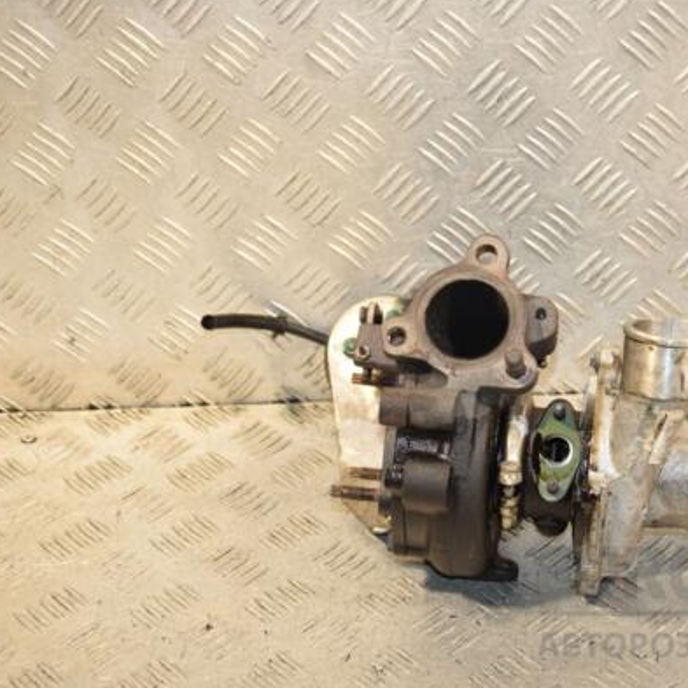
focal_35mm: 74
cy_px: 340
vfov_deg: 23.4
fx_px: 1664
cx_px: 504
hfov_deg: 23.2
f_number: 5.6
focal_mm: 38
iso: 800
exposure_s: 1/200
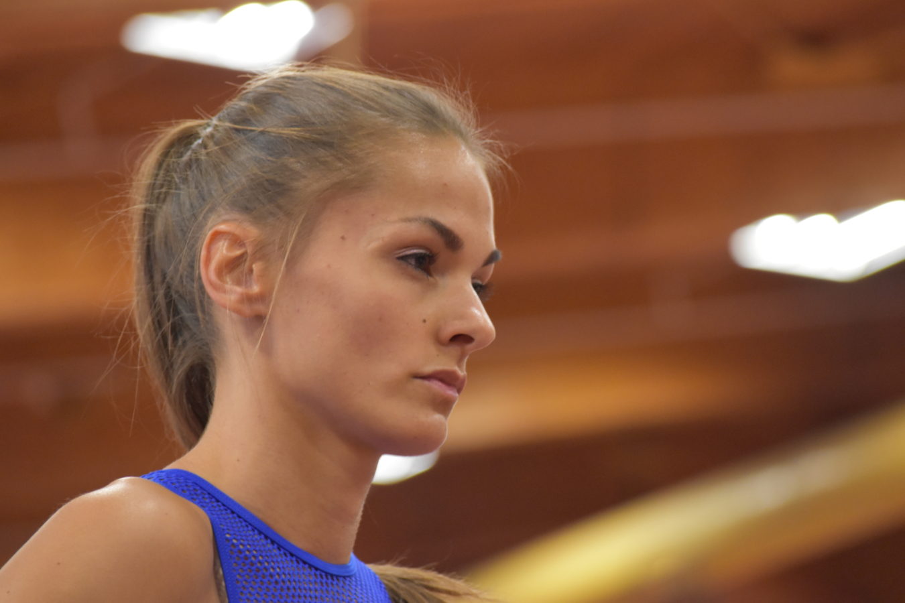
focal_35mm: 210
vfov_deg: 6.5
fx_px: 5279
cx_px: 452
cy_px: 302
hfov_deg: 9.8
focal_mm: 140
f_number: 5
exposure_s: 1/125
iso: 2800
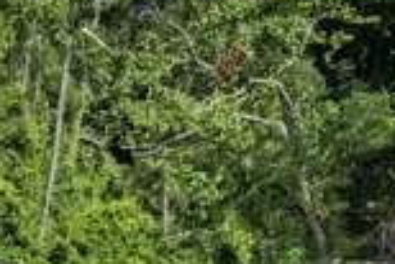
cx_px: -495
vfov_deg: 10.8
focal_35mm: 114
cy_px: 561
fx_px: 1252
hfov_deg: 13.8
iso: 150
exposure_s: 1/6000
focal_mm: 8.38
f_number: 2.8
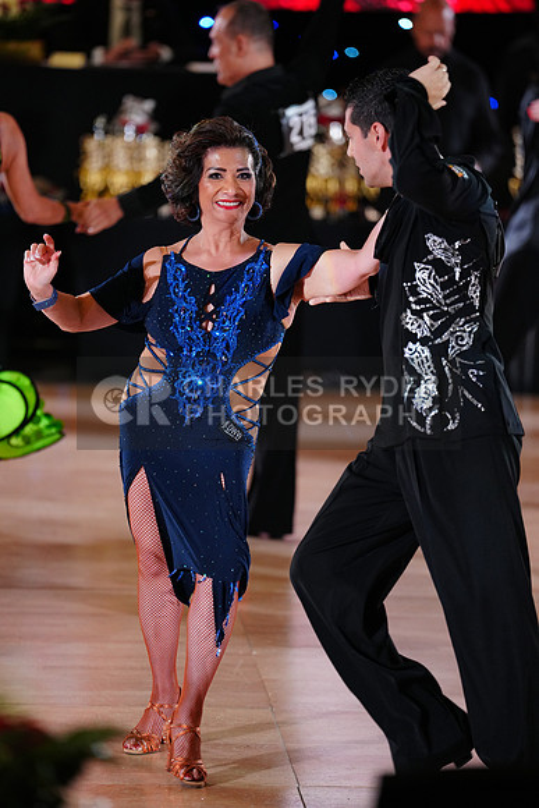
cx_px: 270
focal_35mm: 200
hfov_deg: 6.9
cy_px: 404
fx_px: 4489
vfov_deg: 10.3
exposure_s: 1/400
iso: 2500
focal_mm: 200
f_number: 2.8
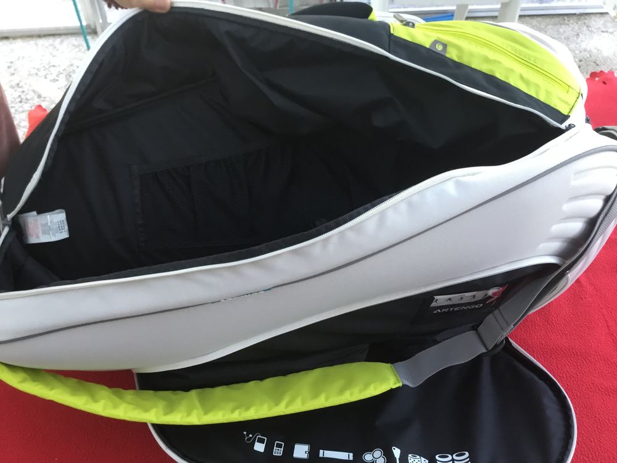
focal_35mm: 31
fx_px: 553
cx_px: 308
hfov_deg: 58.4
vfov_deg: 45.4
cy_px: 232
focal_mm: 3.3
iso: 100
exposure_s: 1/33
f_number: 2.4
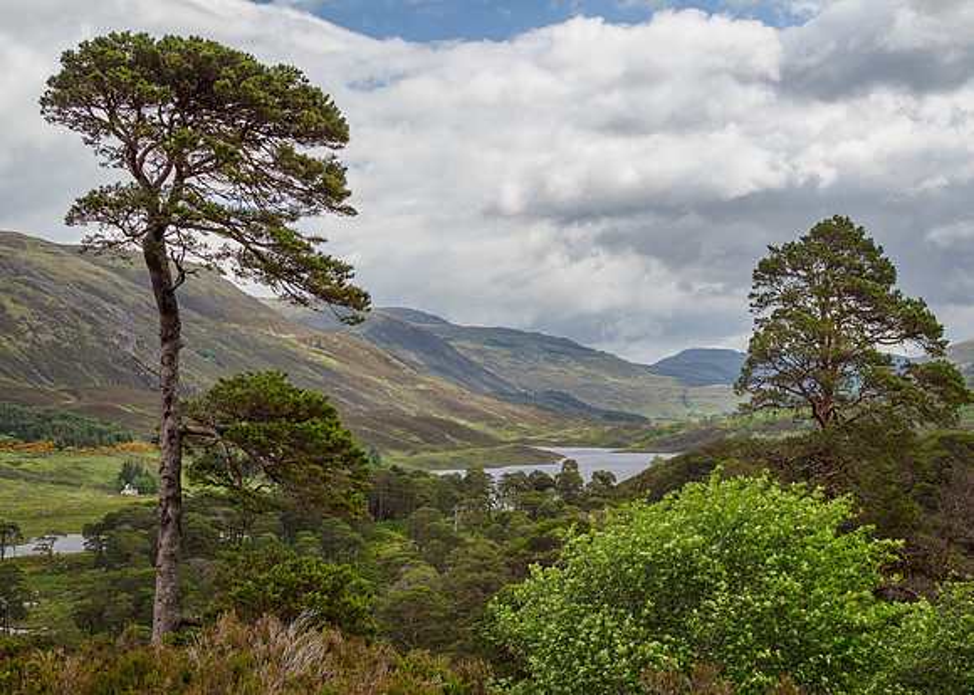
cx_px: 487
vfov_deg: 27.8
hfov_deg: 38.2
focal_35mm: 51
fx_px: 1407
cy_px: 365
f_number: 7.1
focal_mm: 25
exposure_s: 1/100
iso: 200
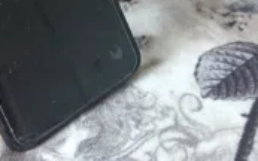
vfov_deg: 18.5
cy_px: -40
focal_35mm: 66
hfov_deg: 30.2
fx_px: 464
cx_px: 46
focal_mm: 3.98
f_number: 1.8
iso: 320
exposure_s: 1/25
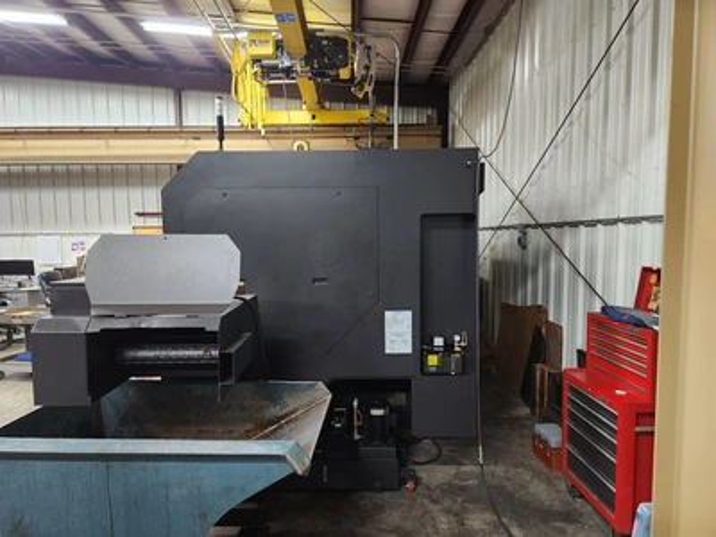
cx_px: 358
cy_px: 268
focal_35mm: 23
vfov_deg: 58.9
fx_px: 476
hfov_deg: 73.9
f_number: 1.8
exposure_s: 1/60
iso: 500
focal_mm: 5.4
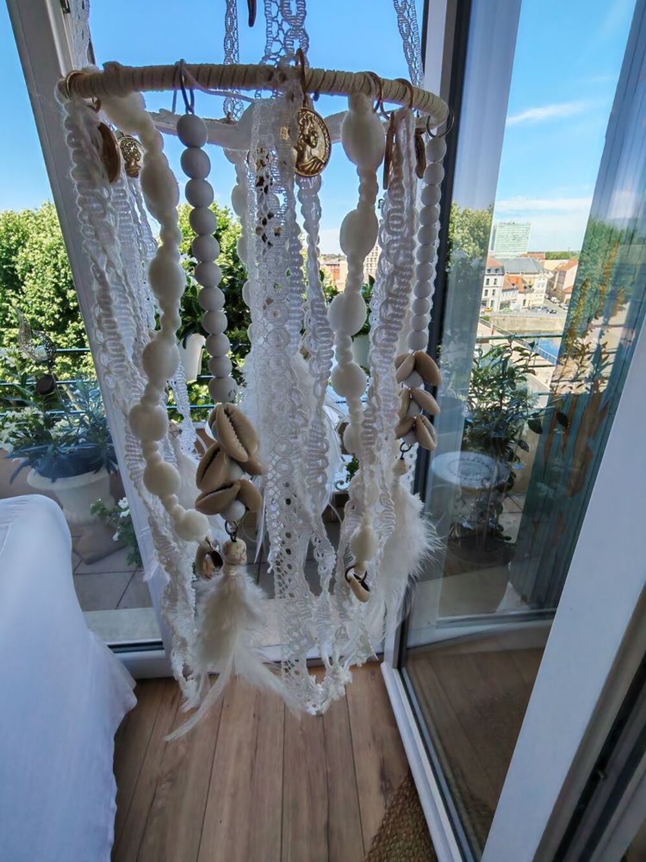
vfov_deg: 94.5
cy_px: 431
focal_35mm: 16
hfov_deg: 78.1
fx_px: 398
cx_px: 323
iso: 50
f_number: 2.2
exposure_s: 1/550
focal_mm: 1.96
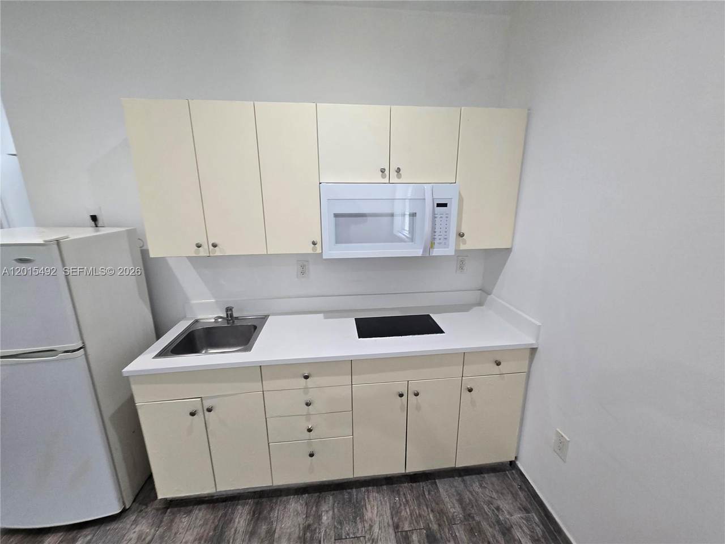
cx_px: 362
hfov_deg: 106.2
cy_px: 272
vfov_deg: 89.9
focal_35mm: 13
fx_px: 272
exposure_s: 1/60
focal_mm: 2.2
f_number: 2.2
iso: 160
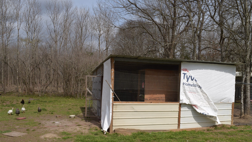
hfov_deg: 64.3
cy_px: 87
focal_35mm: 30
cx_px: 133
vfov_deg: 38.7
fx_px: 200
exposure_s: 1/200
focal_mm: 18
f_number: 11
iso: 100
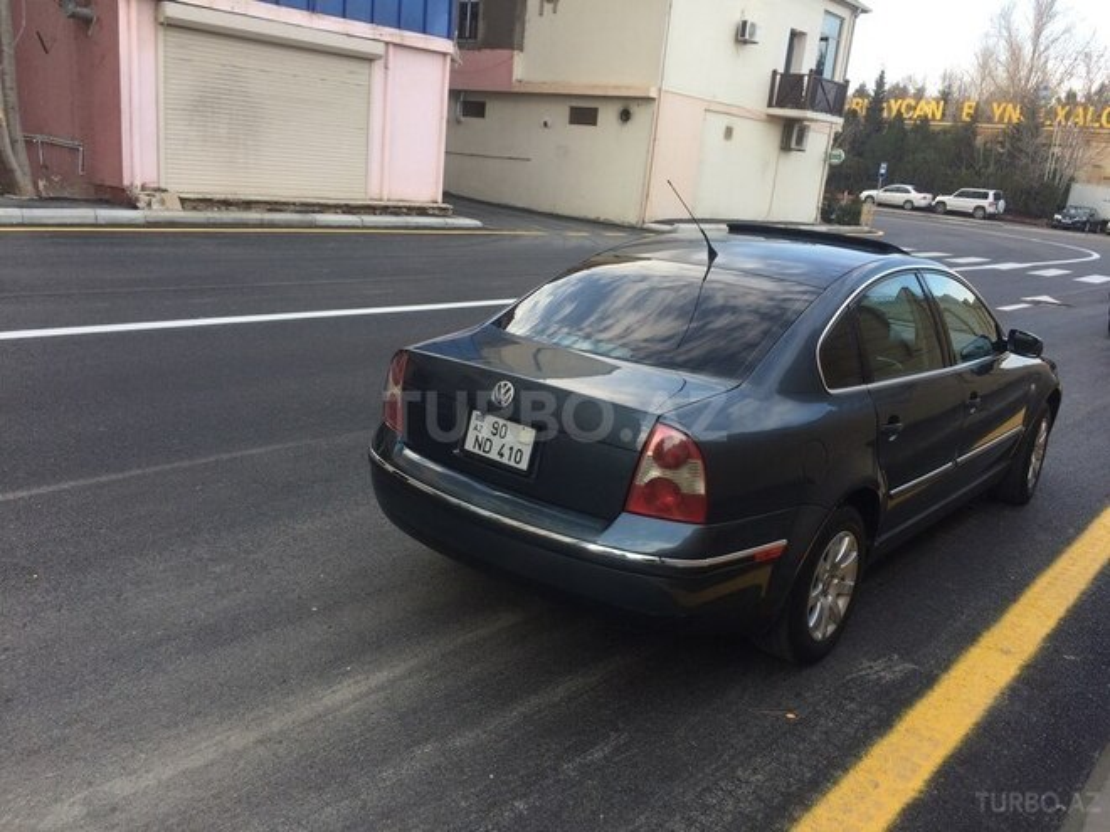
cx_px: 555
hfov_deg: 61.7
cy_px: 416
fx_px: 930
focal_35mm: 29
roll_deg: -4.5
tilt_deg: -14.8
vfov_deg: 48.2
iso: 32
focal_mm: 4.15
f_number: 2.2
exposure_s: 1/211
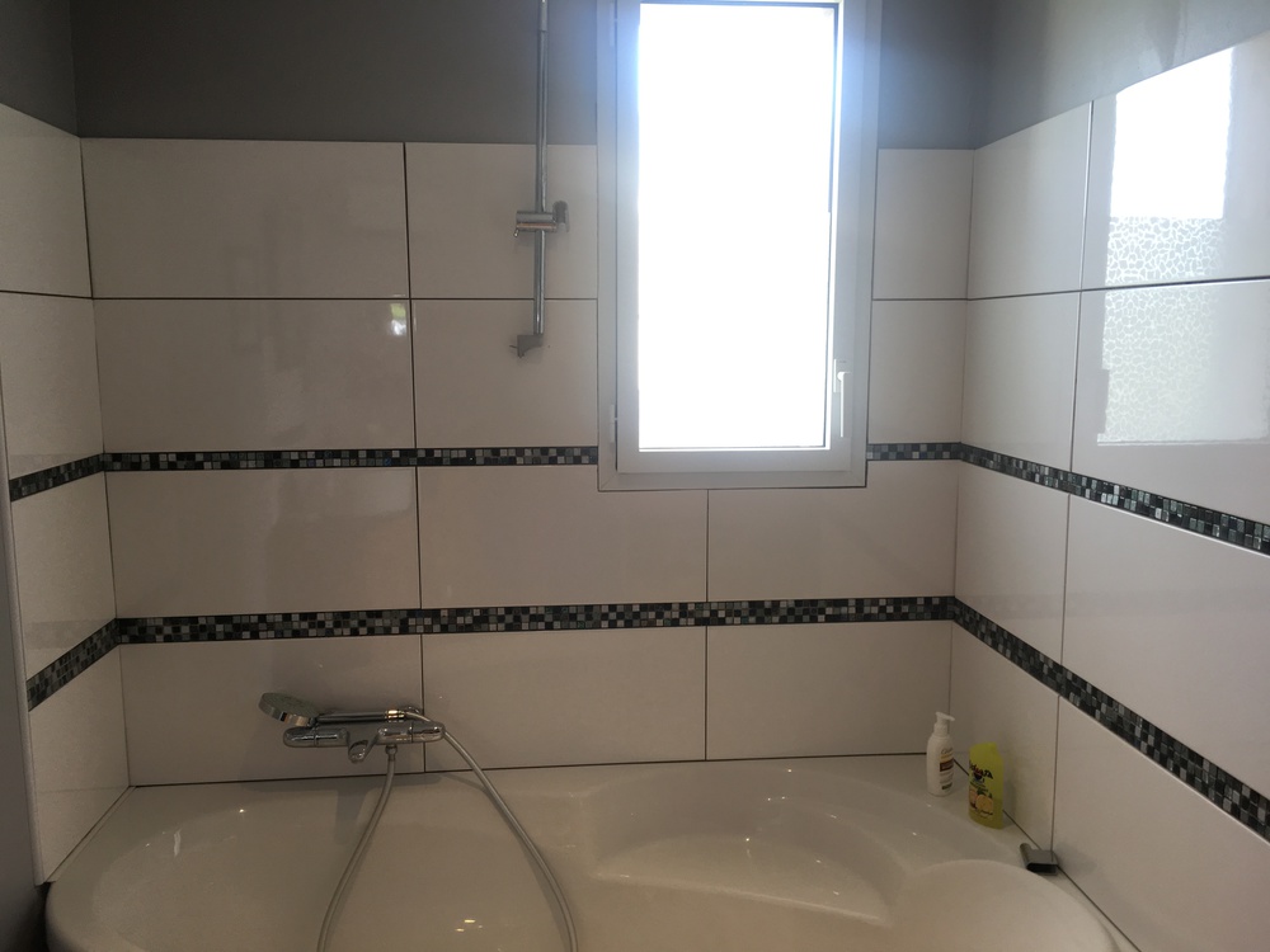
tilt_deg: -7.5
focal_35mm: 29
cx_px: 635
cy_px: 476
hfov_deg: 61.7
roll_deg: +0.1
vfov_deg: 48.2
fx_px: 1064
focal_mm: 4.15
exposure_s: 1/33
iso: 40
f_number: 2.2
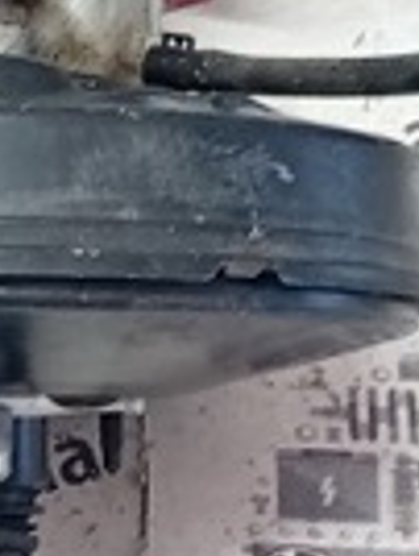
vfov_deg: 10.6
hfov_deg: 8.0
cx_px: 19
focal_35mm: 186
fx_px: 2992
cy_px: 253
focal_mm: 3.96
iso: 577
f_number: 1.8
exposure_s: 1/20
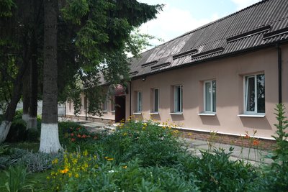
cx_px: 144
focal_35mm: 33
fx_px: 264
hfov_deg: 57.2
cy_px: 96
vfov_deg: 40.0
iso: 1250
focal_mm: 33
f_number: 2.8
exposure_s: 1/640
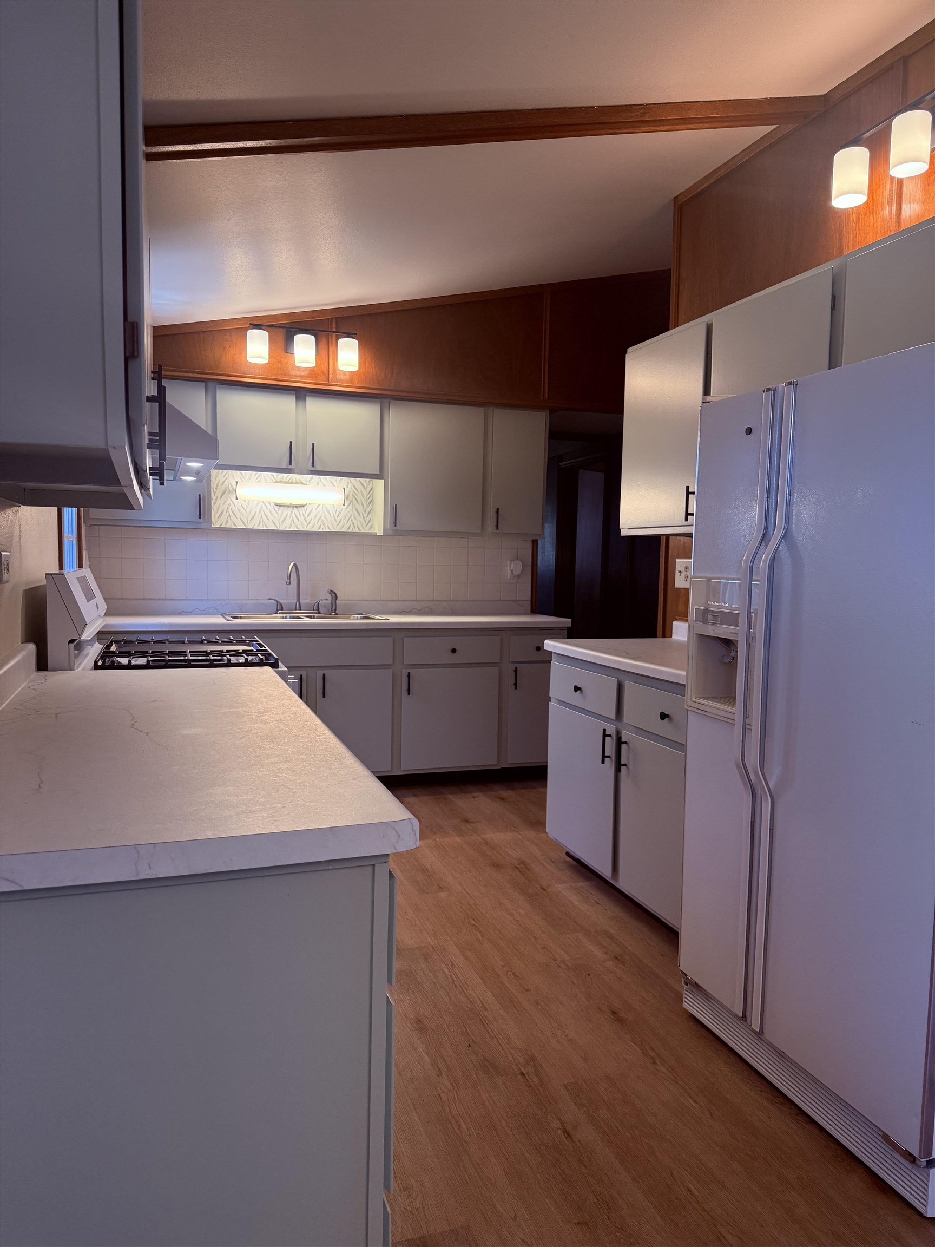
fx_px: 864
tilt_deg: -4.0
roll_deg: -1.8
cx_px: 468
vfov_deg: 71.6
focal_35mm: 24
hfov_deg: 56.8
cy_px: 624
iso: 200
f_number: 1.78
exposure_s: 1/167
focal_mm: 6.76
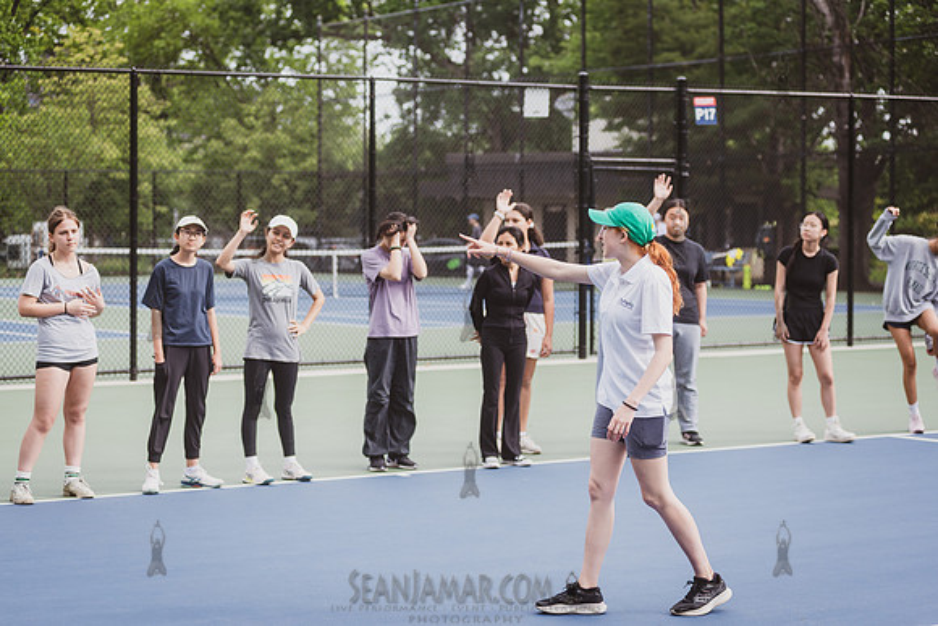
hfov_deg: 25.4
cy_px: 313
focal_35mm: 80
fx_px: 2085
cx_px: 469
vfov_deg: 17.1
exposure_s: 1/1600
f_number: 3.5
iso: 200
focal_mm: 80
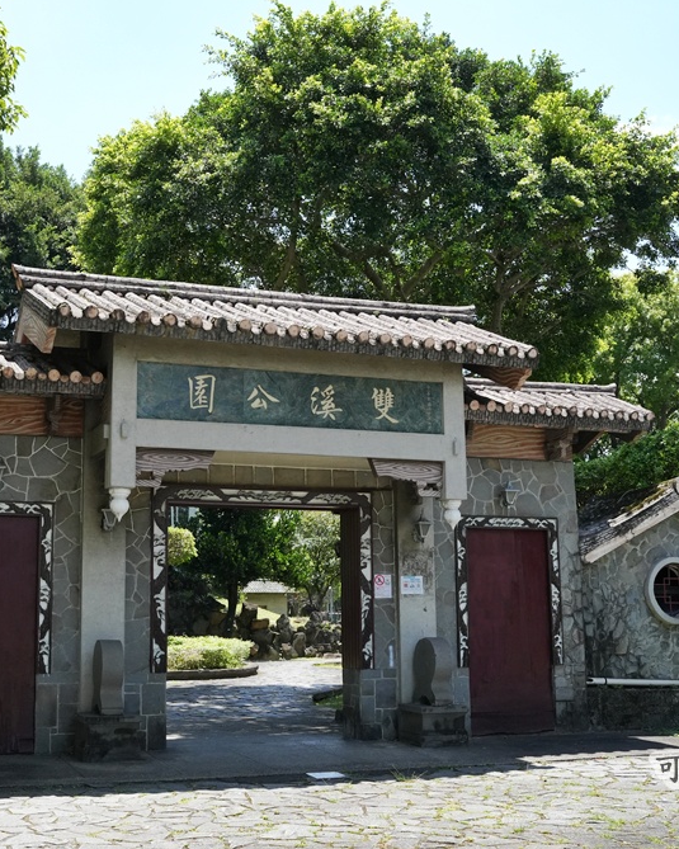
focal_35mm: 46
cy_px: 427
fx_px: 1163
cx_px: 258
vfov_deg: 40.1
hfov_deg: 32.4
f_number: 8
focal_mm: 32.2
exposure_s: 1/2000
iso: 2500
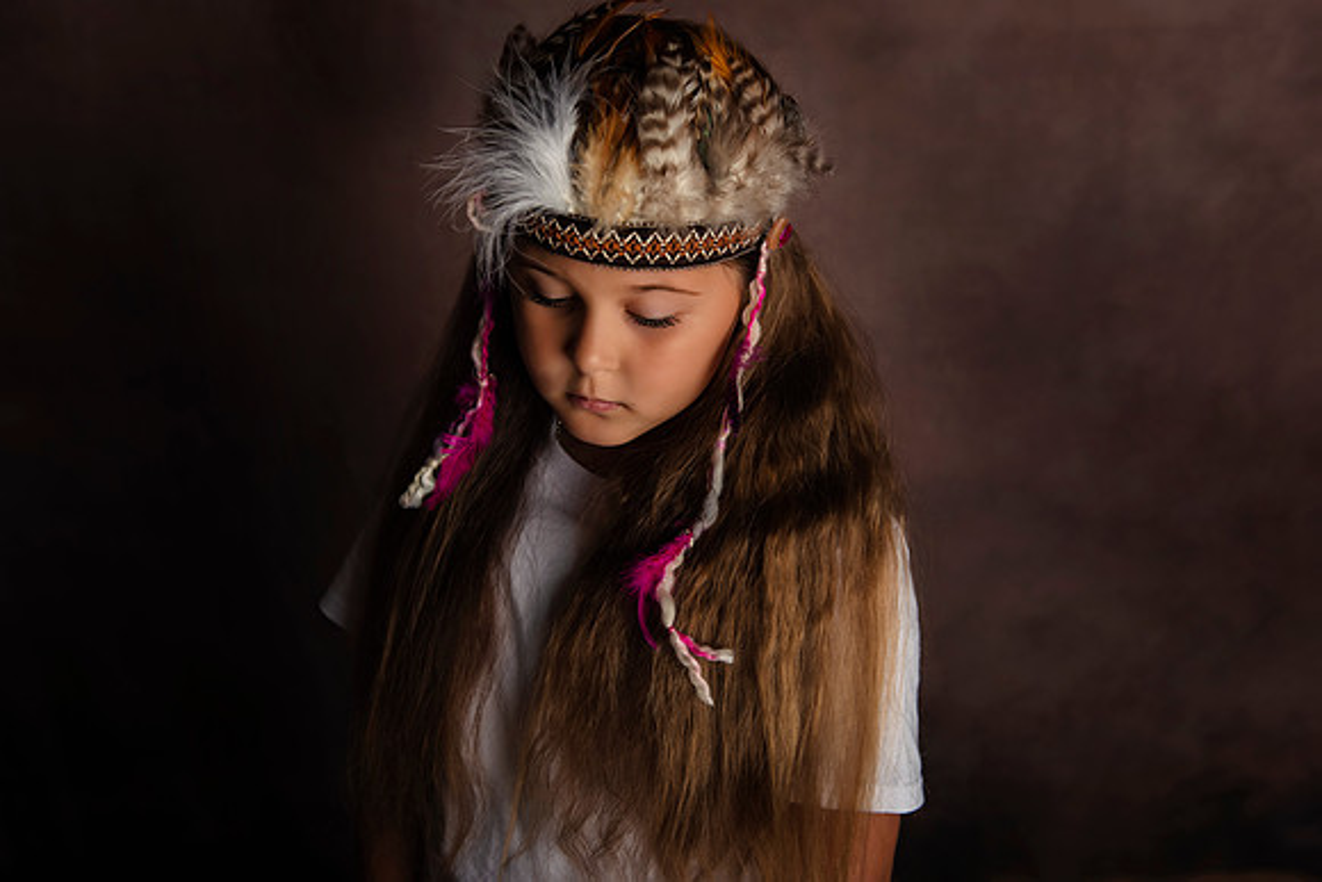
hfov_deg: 46.4
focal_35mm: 42
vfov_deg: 31.9
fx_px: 1543
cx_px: 661
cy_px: 441
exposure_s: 1/200
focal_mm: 42
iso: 50
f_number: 4
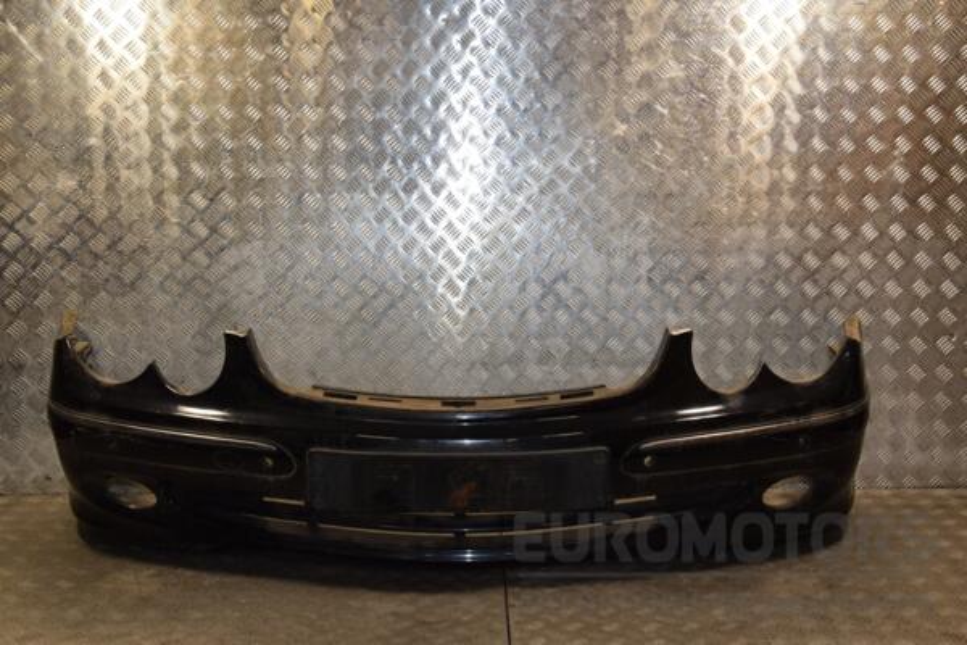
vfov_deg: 34.2
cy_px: 322
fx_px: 1048
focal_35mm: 39
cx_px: 484
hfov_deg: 49.6
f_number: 6.3
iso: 800
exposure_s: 1/200
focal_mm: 26
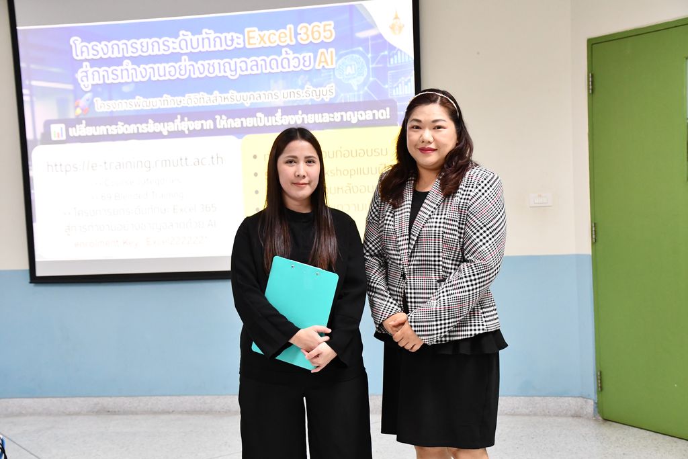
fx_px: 917
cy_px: 230
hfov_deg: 41.1
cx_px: 344
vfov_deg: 28.1
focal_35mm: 48
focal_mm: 32
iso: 3200
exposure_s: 1/100
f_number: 4
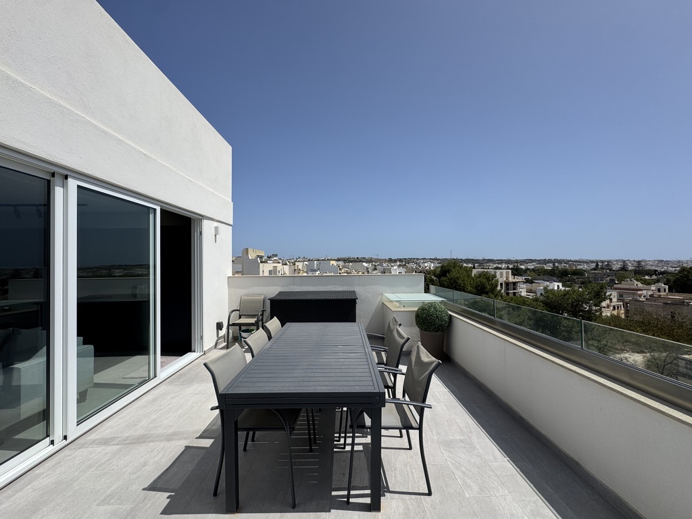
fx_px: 280
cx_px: 346
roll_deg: +0.1
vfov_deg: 85.7
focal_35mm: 14
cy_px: 260
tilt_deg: +1.4
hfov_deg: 102.1
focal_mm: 2.22
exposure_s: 1/3906
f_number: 2.2
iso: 50
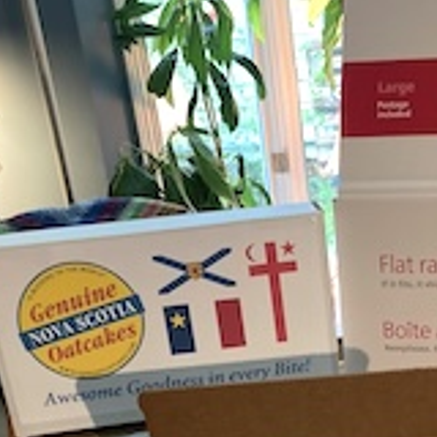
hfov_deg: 27.0
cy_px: 437
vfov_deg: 26.3
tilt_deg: -26.1
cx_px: 369
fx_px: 886
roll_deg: +4.5
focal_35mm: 62
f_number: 1.8
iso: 640
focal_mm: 3.99
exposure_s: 1/24
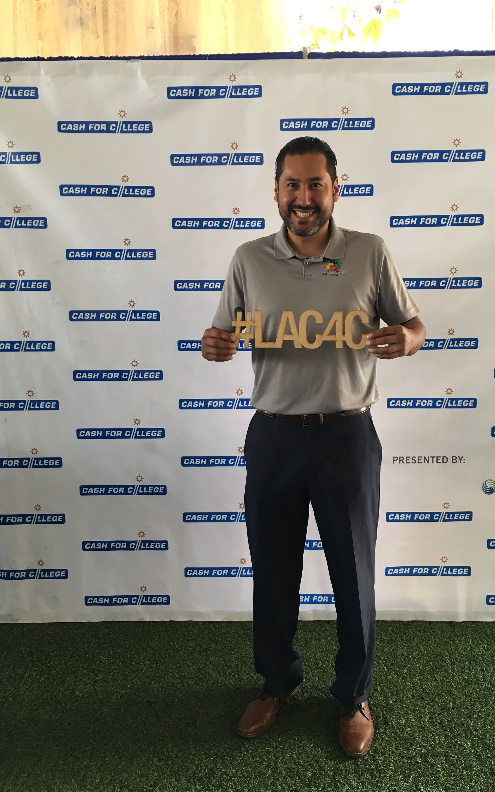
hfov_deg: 40.4
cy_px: 396
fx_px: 669
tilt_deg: -9.2
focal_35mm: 31
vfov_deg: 61.2
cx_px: 298
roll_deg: +0.1
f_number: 2.2
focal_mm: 4.15
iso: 64
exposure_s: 1/30
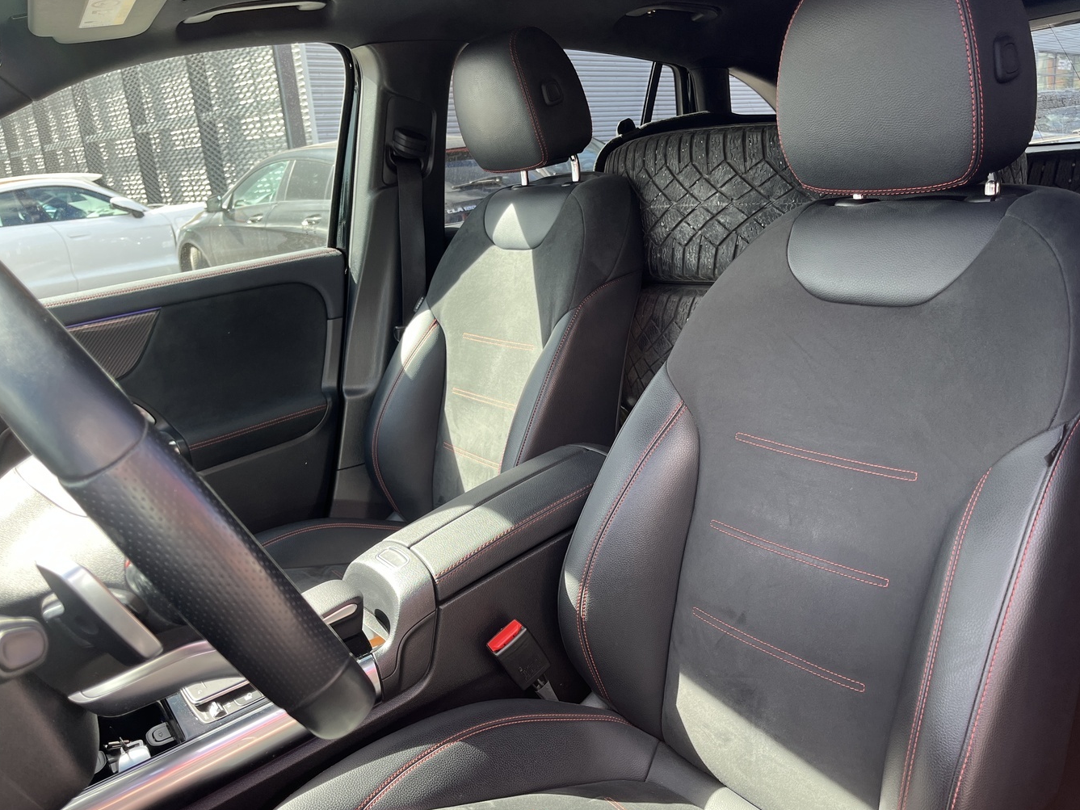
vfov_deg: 49.7
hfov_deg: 63.4
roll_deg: +4.8
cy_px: 428
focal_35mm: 28
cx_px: 553
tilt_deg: -17.1
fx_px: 874
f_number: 1.6
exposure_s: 1/182
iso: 40
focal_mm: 5.1
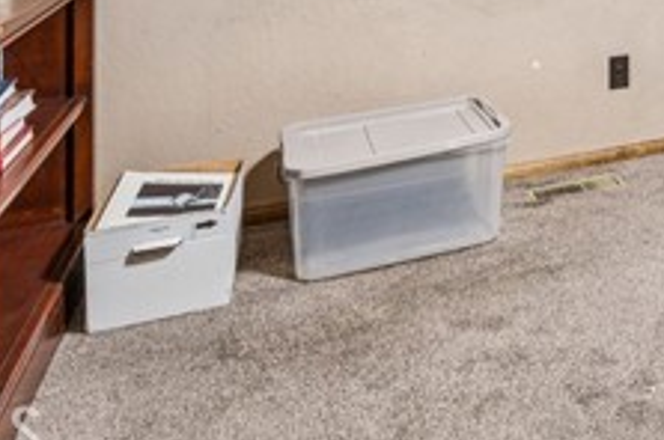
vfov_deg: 24.4
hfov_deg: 35.7
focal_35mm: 47
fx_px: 863
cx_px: 735
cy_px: -158
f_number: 13
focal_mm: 16.3
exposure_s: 3.2
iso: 100
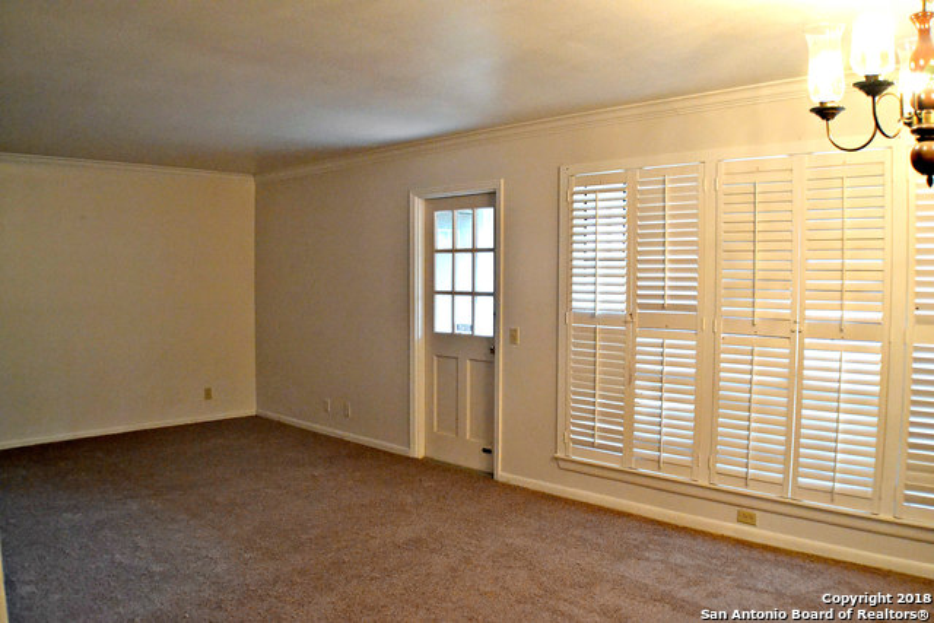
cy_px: 312
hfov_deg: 55.1
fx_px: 895
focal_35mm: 34
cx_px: 467
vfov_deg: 38.4
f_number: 3.8
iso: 3200
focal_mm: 23
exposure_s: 1/50
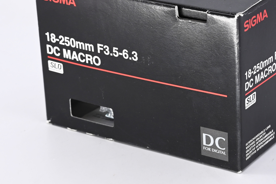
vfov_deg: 10.9
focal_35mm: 125
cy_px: 56
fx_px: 958
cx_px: 186
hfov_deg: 16.4
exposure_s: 1/160
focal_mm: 50
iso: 500
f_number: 9
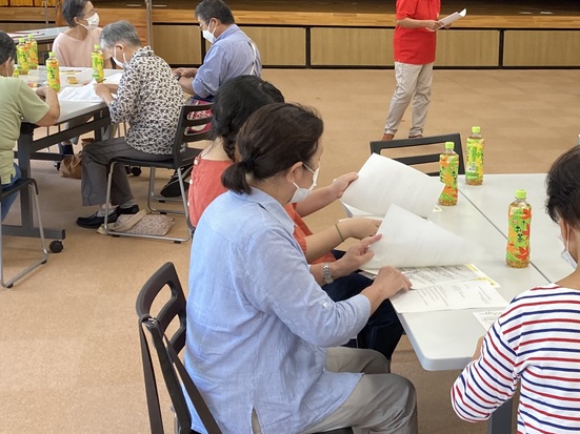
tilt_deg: -12.7
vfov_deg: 24.0
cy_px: 194
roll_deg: -1.8
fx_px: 1022
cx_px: 454
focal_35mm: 61
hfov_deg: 31.0
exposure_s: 1/60
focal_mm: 3.99
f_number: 1.8
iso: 80
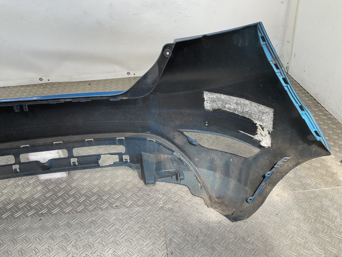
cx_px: 171
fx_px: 287
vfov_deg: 48.2
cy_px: 128
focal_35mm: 29
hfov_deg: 61.7
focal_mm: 3
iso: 16
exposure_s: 1/123
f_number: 1.8
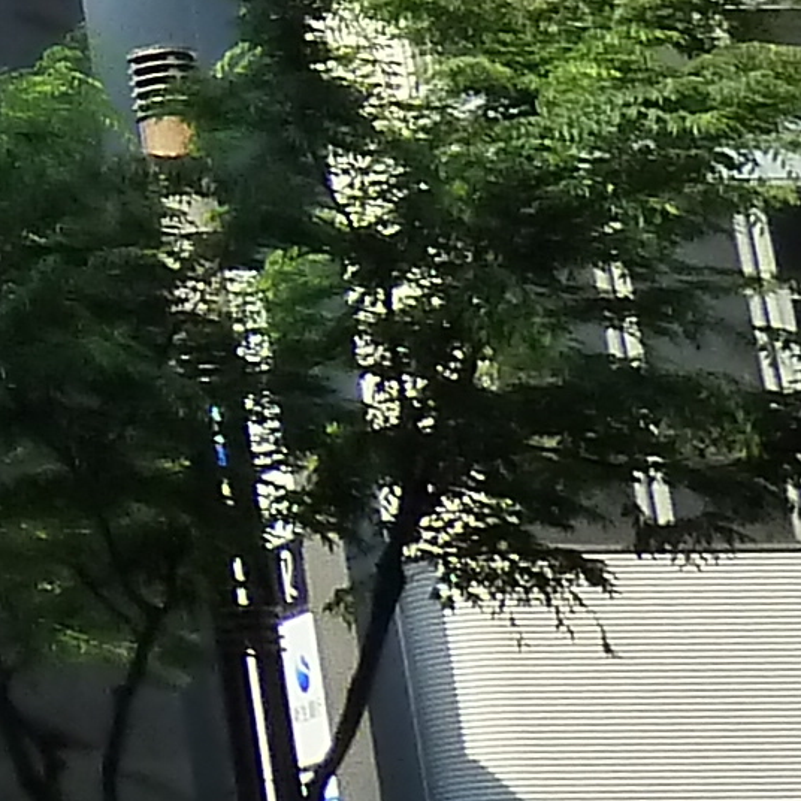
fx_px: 4320
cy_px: -529
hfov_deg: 8.9
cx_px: -1509
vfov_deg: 10.1
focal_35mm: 165
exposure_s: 1/400
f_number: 4
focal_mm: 4.1
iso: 200
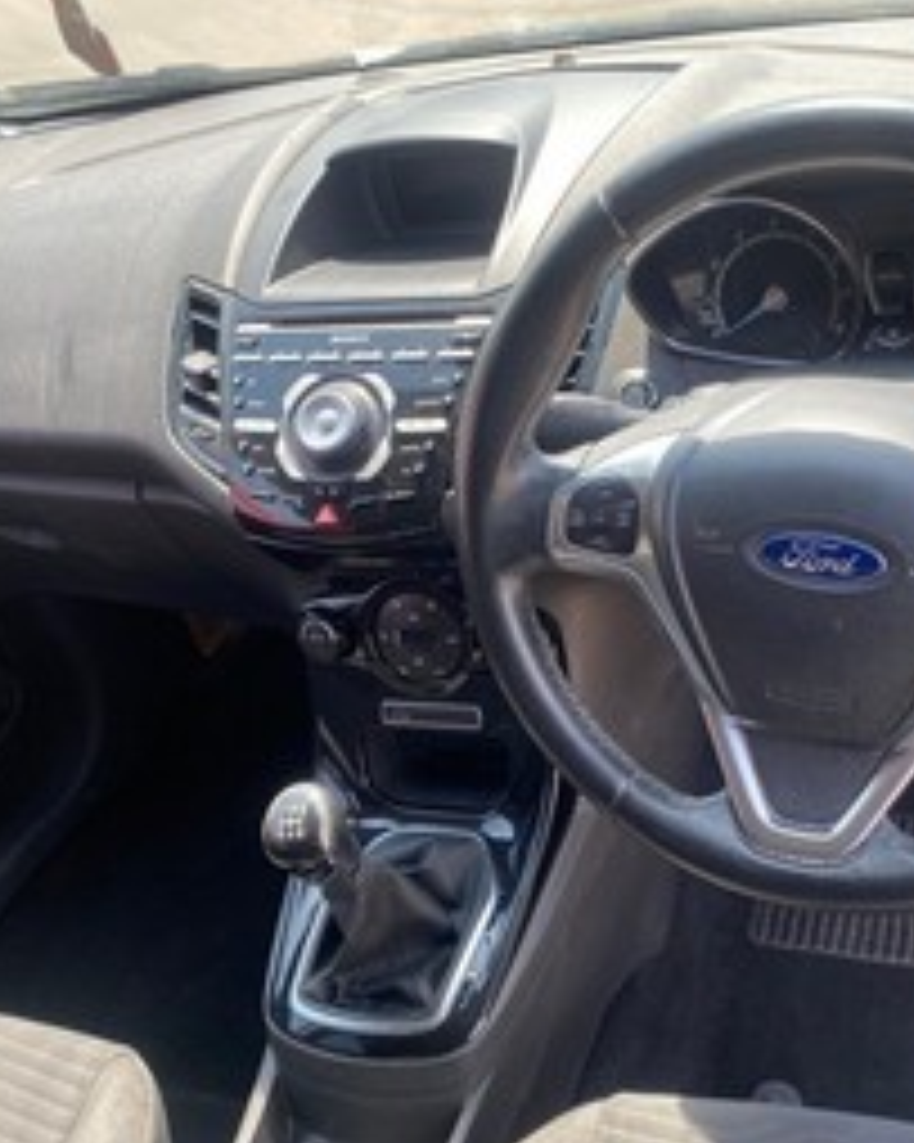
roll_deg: +11.7
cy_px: 585
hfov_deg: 41.0
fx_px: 1184
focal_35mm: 35
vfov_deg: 51.5
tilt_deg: -35.9
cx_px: 689
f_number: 1.8
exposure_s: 1/198
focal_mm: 4.25
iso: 32
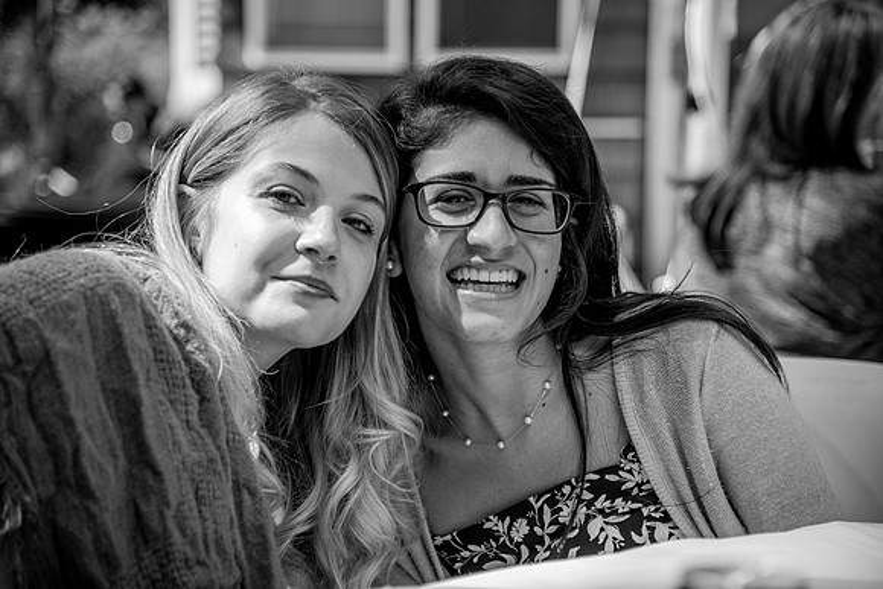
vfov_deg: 14.4
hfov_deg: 21.5
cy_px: 294
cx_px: 442
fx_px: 2331
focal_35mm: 95
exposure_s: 1/200
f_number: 4
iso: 100
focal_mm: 95
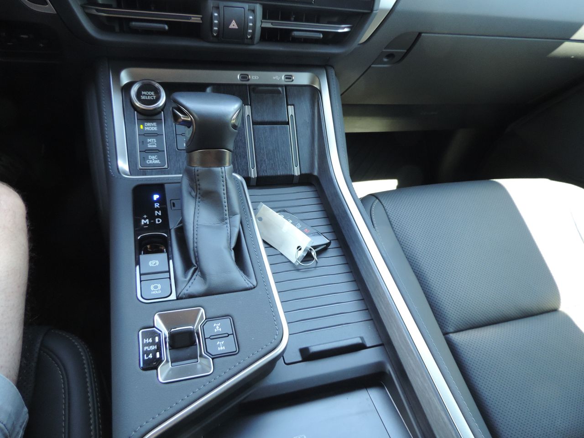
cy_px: 219
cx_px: 292
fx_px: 405
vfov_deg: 56.8
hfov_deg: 71.6
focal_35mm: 24
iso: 400
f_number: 3
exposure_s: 1/30
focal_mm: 4.3
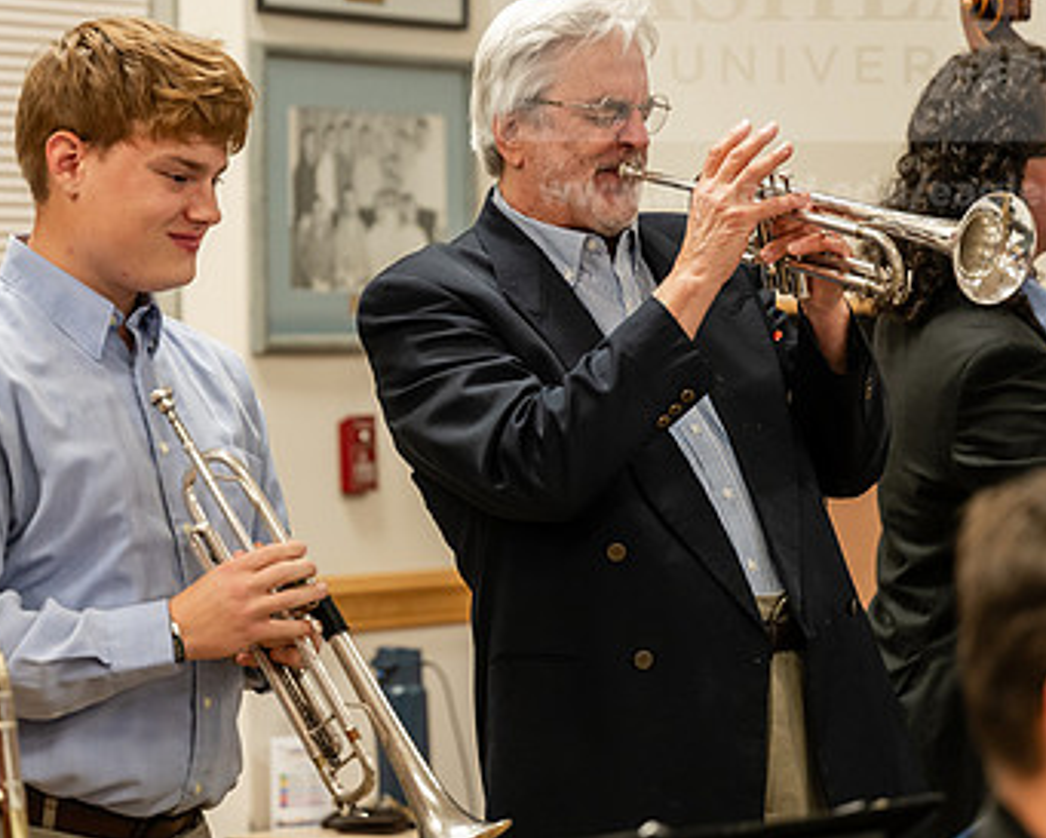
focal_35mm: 166
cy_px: 256
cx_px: 399
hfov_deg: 11.6
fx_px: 5140
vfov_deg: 9.3
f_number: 2.8
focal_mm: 104
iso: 1250
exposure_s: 1/160
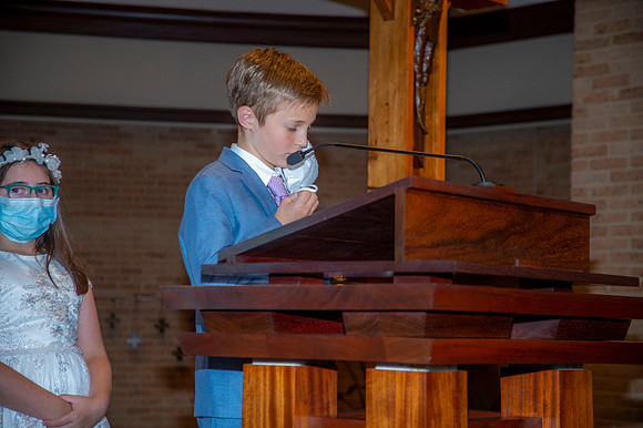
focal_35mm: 85
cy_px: 214
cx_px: 322
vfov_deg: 16.1
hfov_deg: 23.9
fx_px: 1517
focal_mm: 85
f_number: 5.6
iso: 1600
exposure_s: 1/200
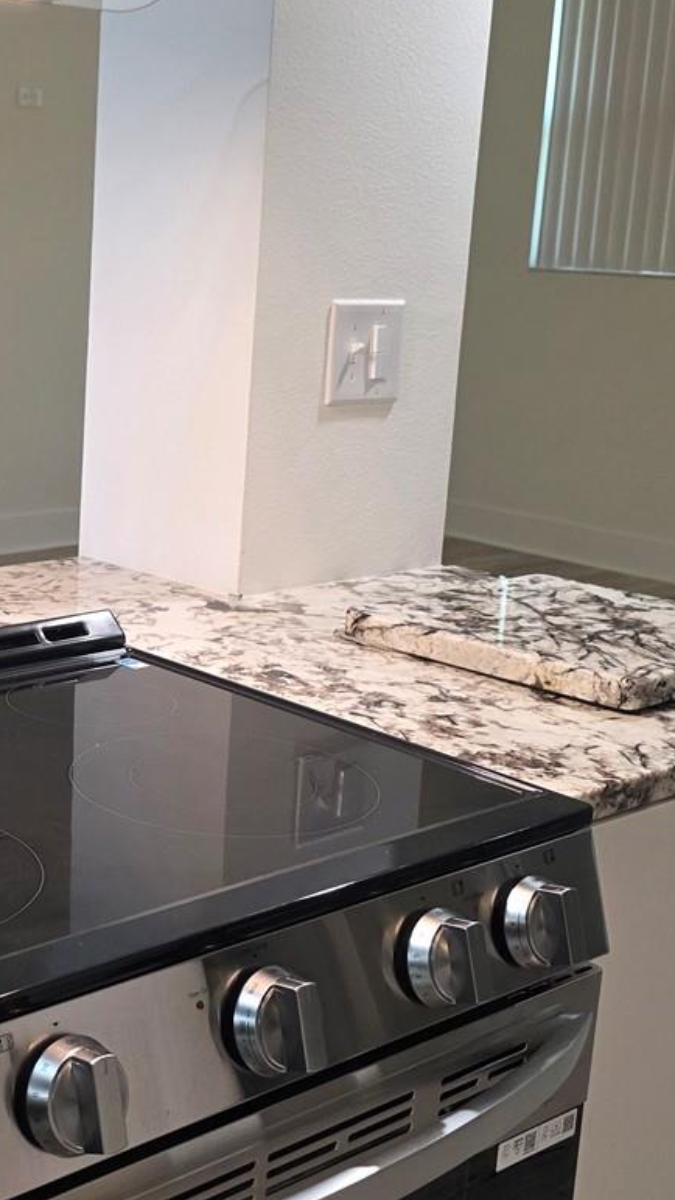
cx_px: 20
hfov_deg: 22.3
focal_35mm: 52
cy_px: 591
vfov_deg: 39.9
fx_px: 1654
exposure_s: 1/120
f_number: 1.7
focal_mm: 6.3
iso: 200
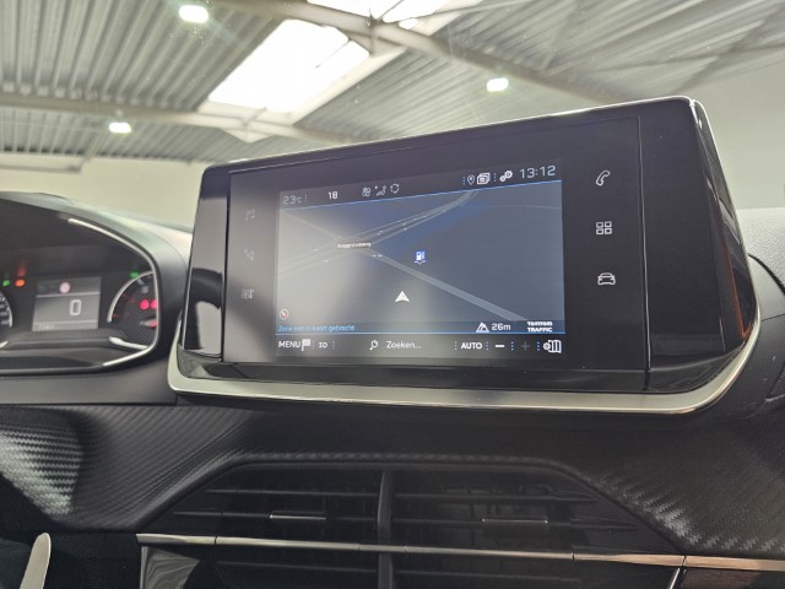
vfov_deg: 58.9
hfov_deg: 73.9
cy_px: 294
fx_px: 522
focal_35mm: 23
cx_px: 392
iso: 500
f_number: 1.7
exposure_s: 1/142
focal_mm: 6.3
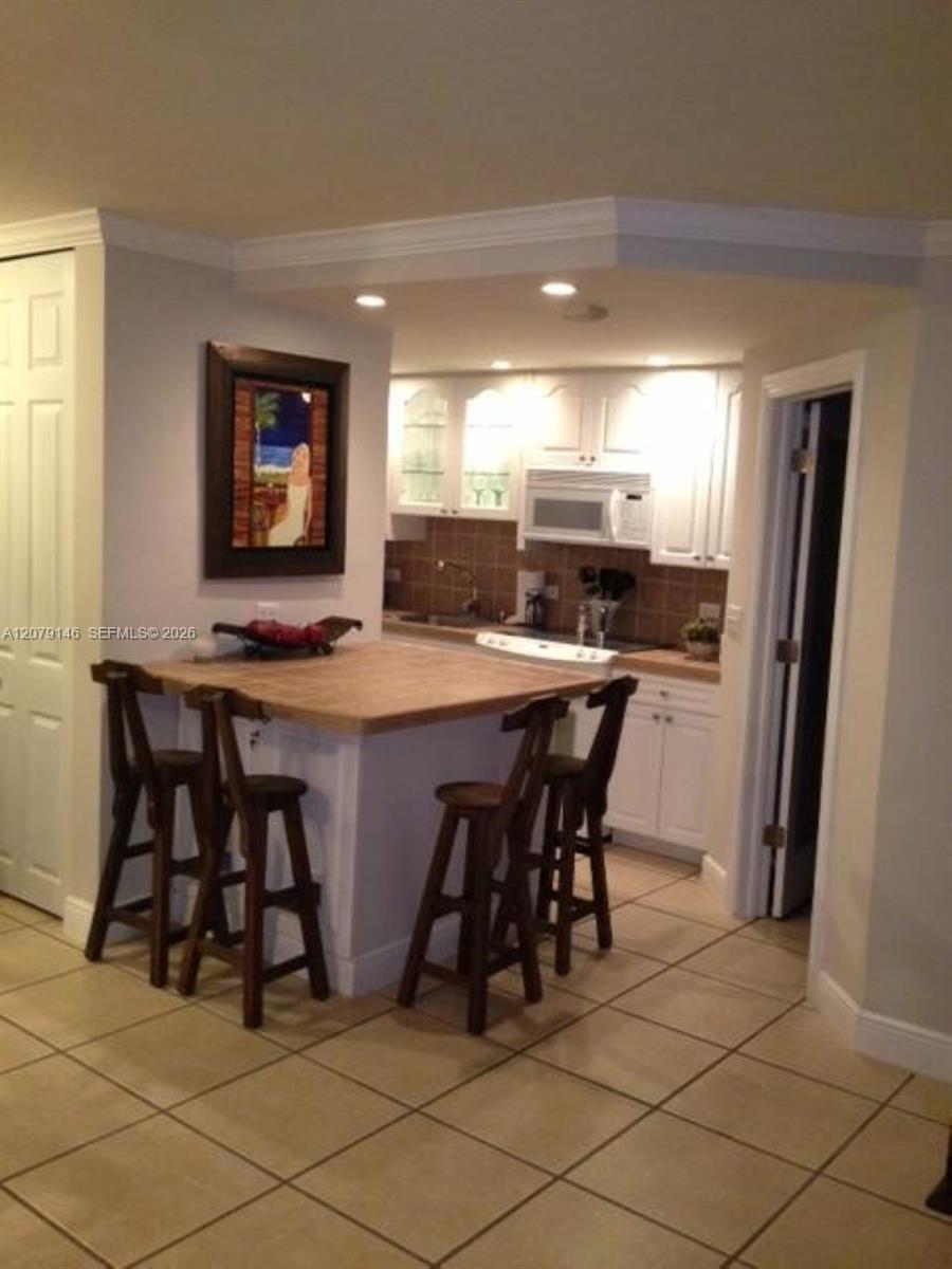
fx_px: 1283
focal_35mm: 35
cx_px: 476
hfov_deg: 40.7
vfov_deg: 52.6
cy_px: 634
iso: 400
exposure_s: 1/20
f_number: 2.4
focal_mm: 4.28
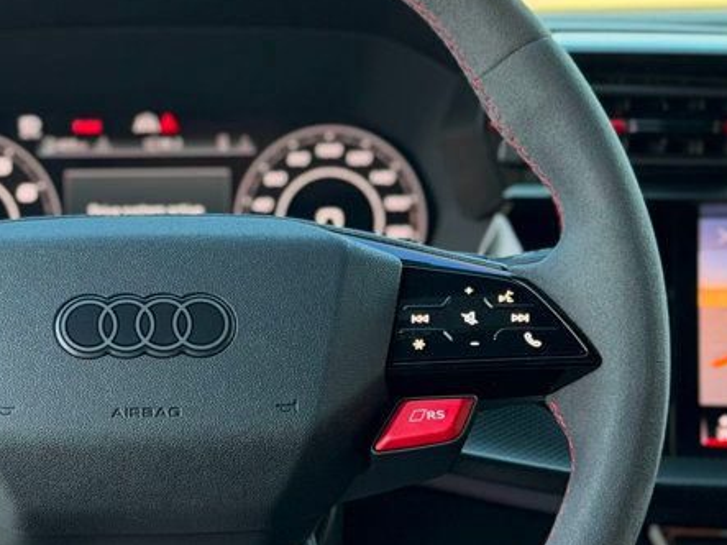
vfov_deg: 13.3
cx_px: 171
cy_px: 304
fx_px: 2331
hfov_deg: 17.6
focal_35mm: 111
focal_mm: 6.76
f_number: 1.78
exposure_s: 1/124
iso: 160
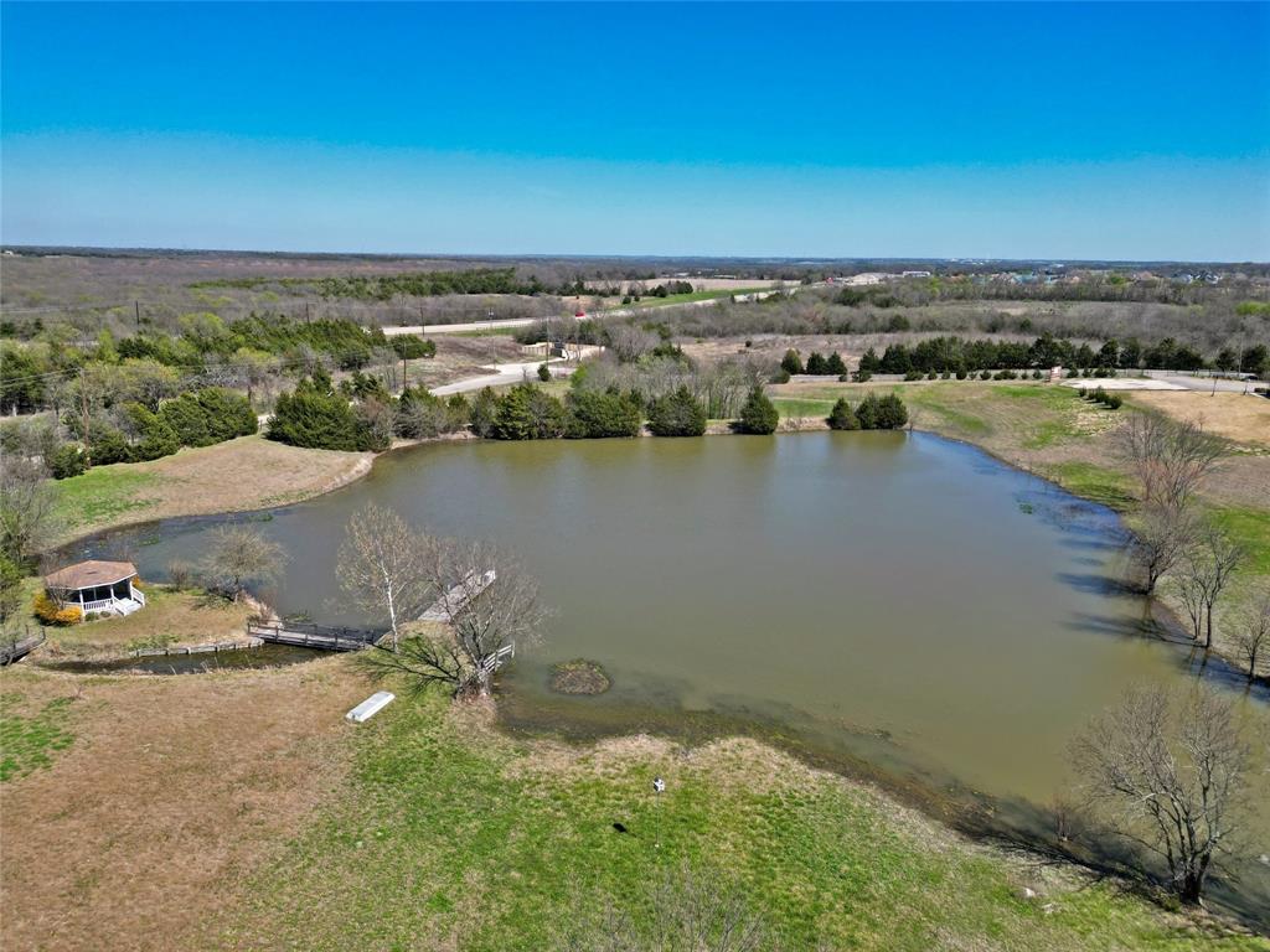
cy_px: 476
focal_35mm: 24
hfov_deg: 71.6
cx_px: 635
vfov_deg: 56.8
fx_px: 881
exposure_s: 1/2500
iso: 100
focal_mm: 6.72
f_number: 1.7
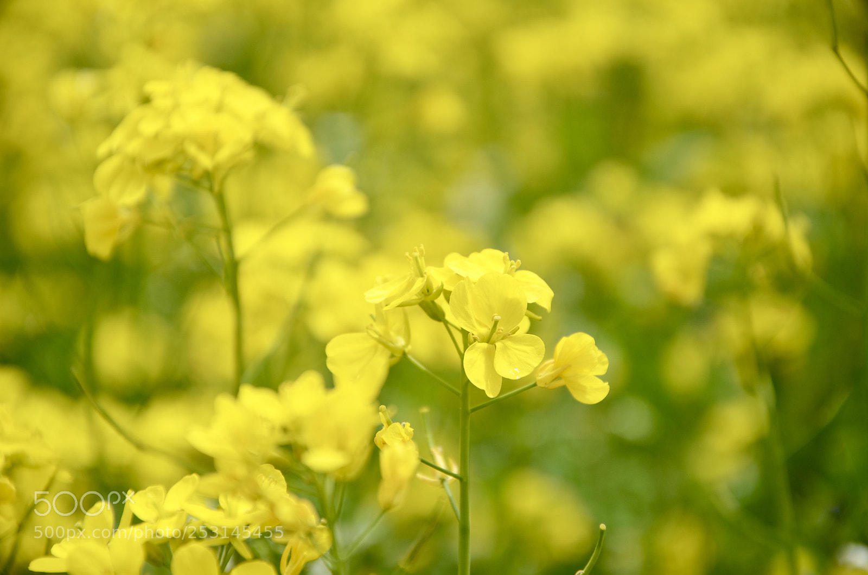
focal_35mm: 158
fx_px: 3789
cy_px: 288
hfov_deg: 13.1
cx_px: 434
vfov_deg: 8.7
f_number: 5.6
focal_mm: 105
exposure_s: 1/640
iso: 100
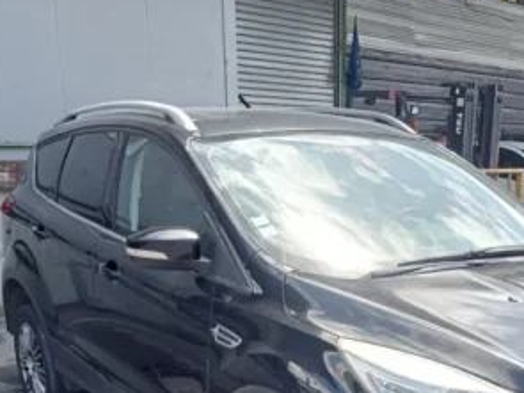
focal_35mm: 57
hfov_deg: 33.4
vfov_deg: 24.7
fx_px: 862
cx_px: 364
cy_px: 375
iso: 100
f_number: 2.2
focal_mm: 3.46
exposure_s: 1/177
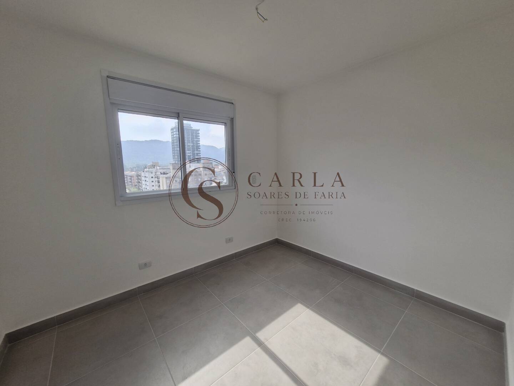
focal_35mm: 13
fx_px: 193
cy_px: 193
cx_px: 257
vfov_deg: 89.9
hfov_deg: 106.2
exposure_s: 1/526
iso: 50
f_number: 2.2
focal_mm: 1.74
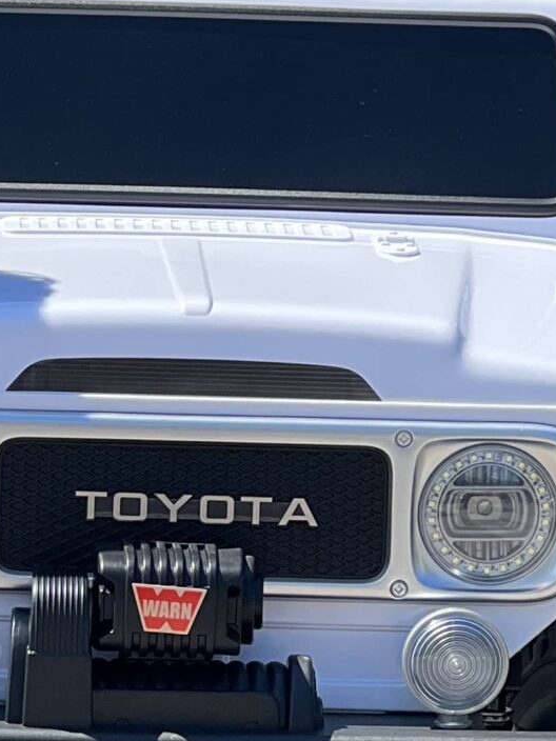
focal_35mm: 280
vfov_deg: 7.1
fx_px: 5996
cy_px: 244
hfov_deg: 5.3
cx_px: 11
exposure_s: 1/315
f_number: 2.8
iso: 32
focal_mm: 9
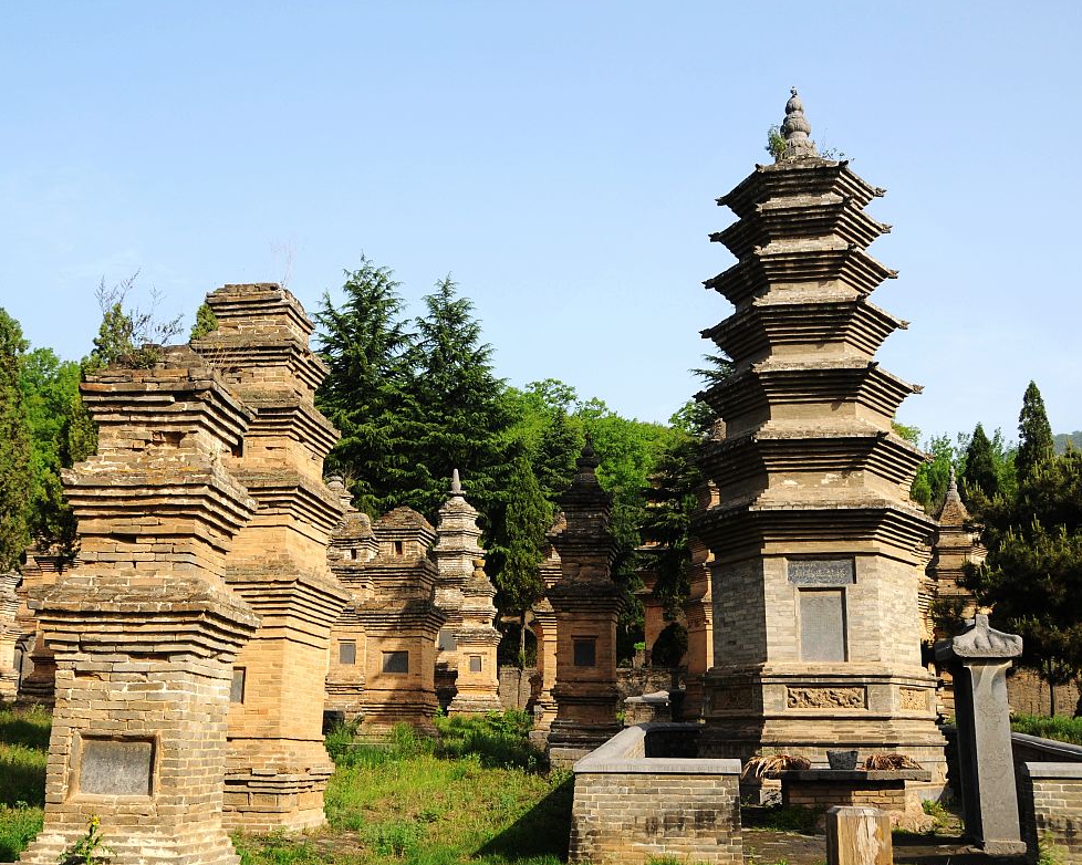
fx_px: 1217
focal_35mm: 38
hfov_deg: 47.8
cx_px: 466
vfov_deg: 39.1
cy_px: 439
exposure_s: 1/250
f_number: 8
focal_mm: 22
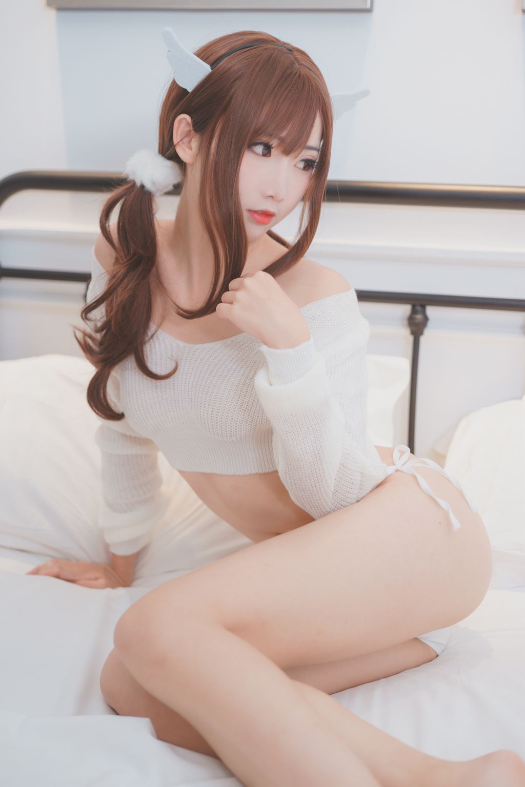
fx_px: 1094
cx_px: 262
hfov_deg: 27.0
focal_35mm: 50
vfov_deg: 39.6
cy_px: 394
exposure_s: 1/50
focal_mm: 50
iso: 200
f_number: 2.8
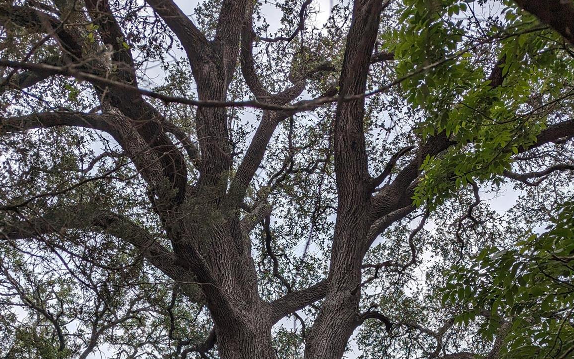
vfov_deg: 34.1
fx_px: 532
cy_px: 357
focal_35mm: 34
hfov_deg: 56.7
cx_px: 287
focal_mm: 6.81
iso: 39
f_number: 1.85
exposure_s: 1/2833
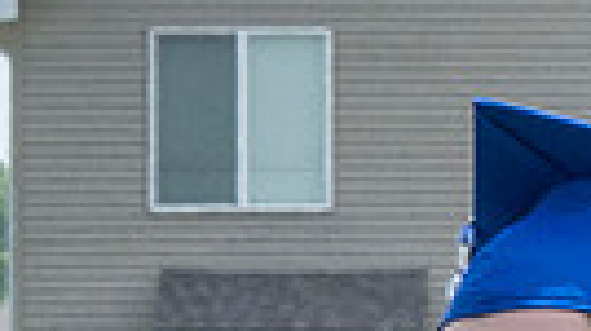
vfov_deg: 1.1
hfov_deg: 2.0
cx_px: 230
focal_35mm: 1098
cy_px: 406
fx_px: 17186
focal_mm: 84
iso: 200
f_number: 14
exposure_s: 1/250
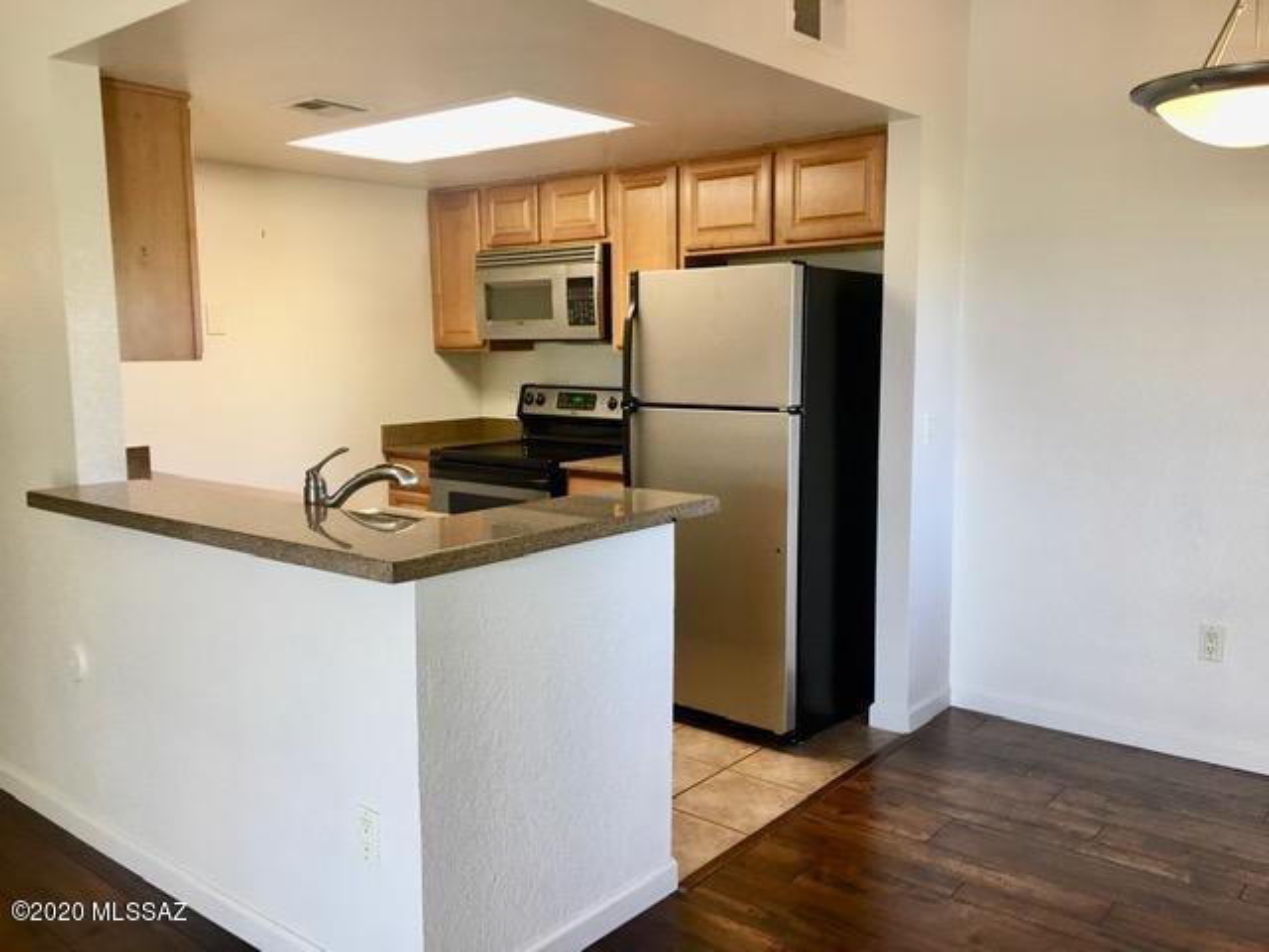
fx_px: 1063
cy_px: 476
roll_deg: +0.5
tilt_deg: -7.1
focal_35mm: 29
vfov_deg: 48.2
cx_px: 634
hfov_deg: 61.7
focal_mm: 4.15
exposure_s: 1/30
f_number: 2.2
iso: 40
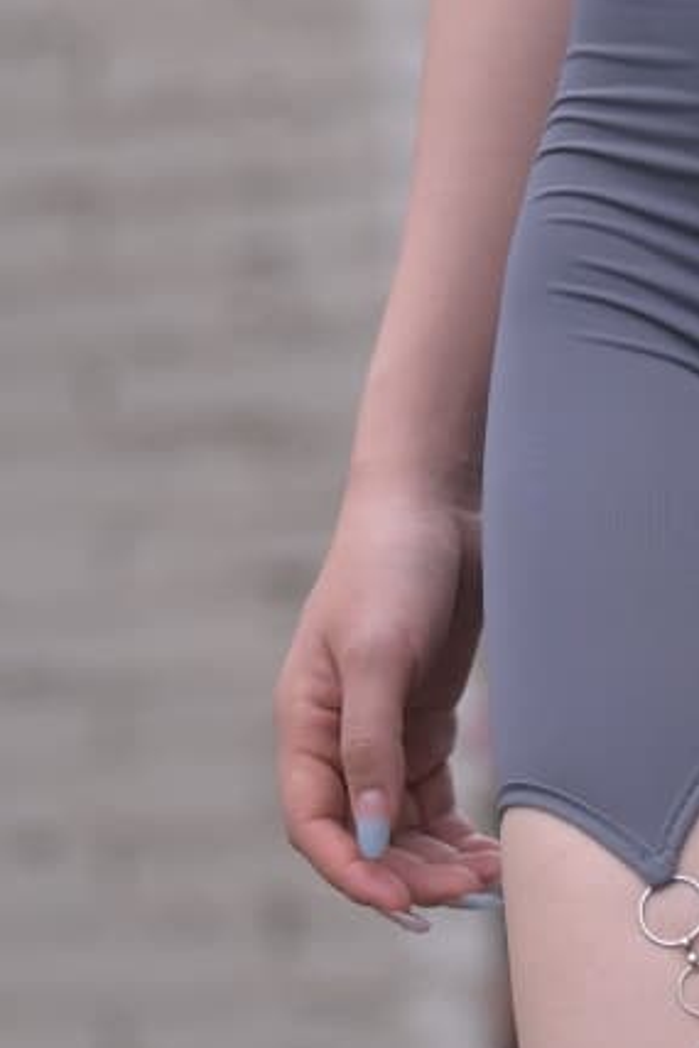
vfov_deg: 4.2
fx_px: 14229
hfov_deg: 2.8
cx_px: 920
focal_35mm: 489
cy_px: -520
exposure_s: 1/640
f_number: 3.5
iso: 140
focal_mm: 116
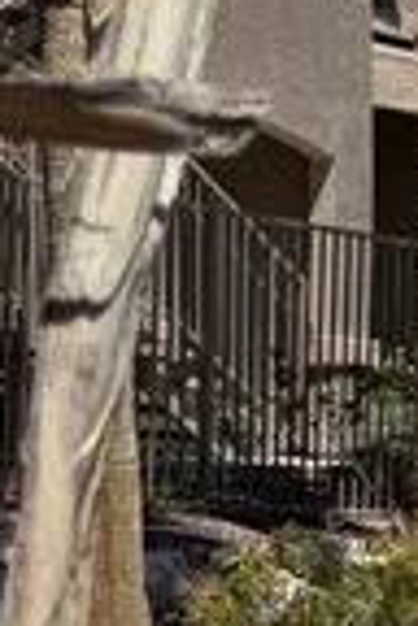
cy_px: 739
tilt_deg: -4.3
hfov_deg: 5.7
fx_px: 3100
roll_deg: -2.4
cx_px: 2051
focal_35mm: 178
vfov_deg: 11.3
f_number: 1.78
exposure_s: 1/6711
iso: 80
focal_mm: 6.76
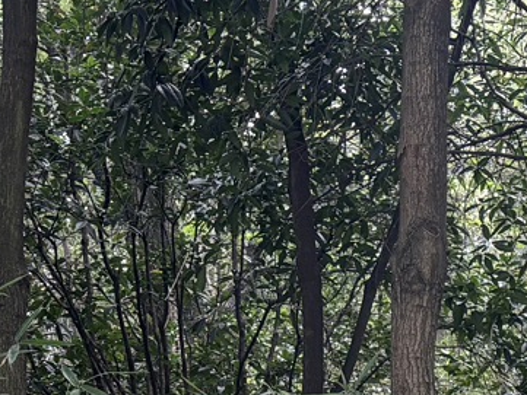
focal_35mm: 144
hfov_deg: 13.7
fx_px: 2193
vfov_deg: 9.5
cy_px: 826
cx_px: 385
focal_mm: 5.96
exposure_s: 1/121
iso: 100
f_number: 1.6
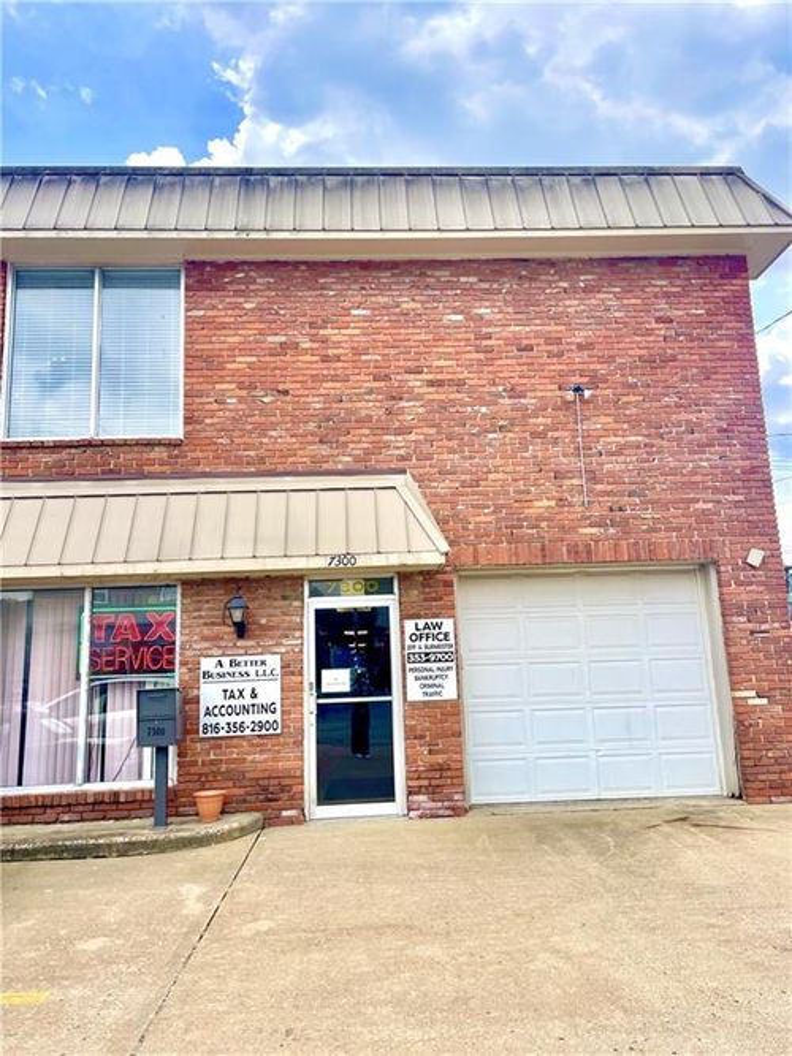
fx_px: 793
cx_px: 396
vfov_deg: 67.3
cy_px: 528
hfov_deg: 53.0
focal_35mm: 26
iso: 32
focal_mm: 4.2
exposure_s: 1/2092
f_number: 1.6
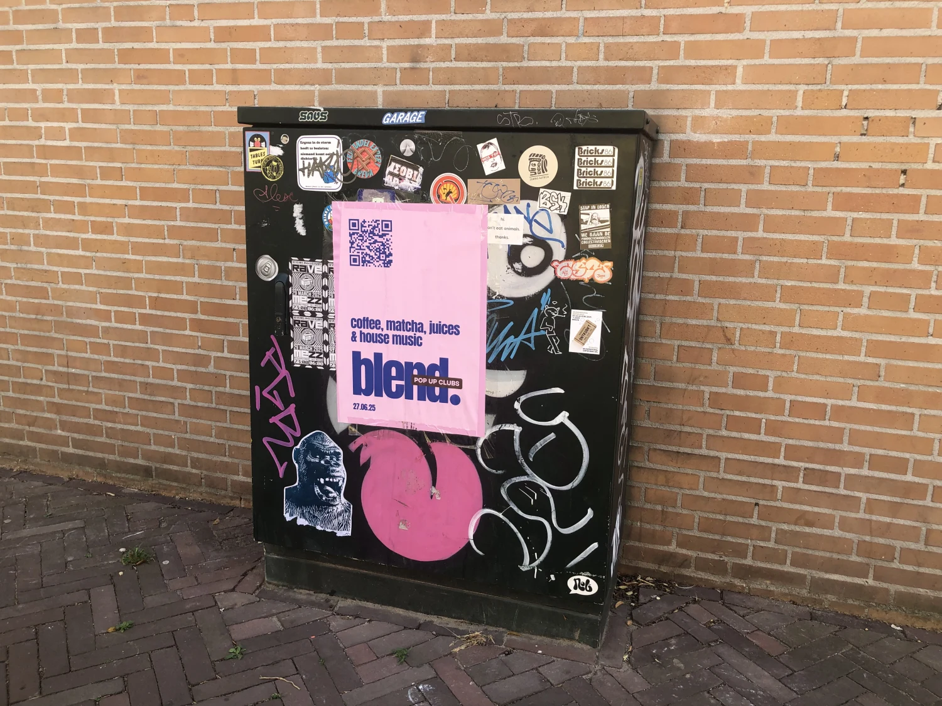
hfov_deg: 63.4
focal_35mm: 28
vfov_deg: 49.7
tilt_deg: -11.3
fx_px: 762
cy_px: 353
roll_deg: -2.2
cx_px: 471
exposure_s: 1/208
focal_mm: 4
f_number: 1.8
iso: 20
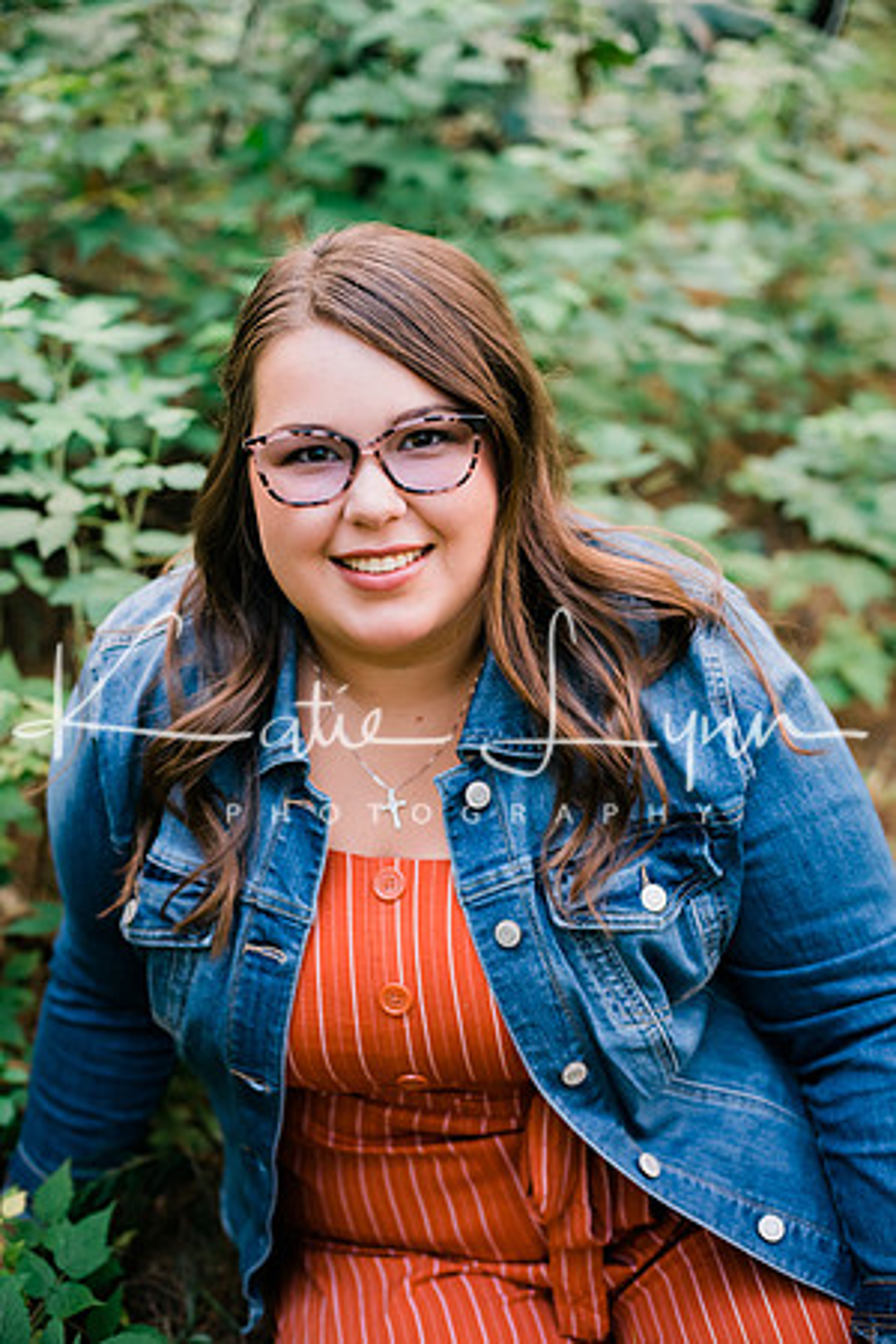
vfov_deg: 39.6
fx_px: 1867
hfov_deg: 27.0
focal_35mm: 50
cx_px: 448
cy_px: 672
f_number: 2.8
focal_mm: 50
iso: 640
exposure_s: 1/250
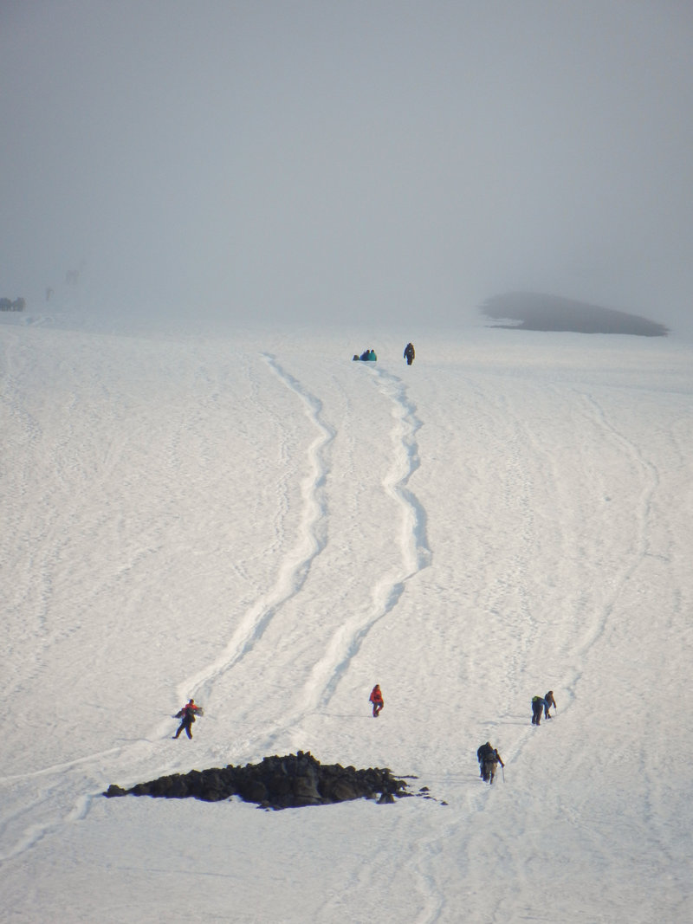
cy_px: 462
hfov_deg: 3.3
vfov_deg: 4.4
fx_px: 12014
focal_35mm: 450
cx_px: 346
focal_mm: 81
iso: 160
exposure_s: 1/1000
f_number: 5.9
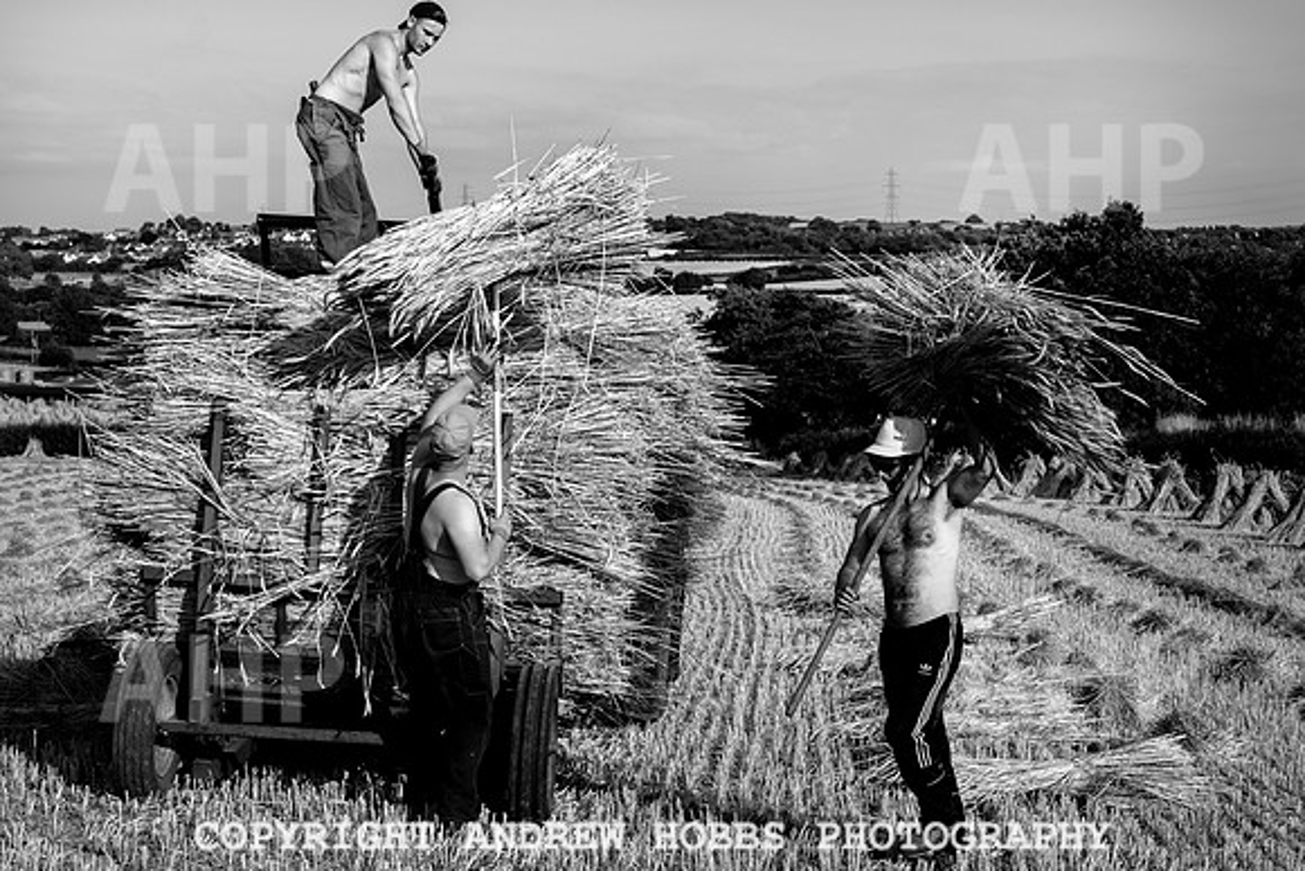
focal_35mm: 73
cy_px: 409
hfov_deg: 27.4
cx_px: 841
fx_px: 2660
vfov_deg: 18.6
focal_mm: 48
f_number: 5.6
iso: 64
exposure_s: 1/1000
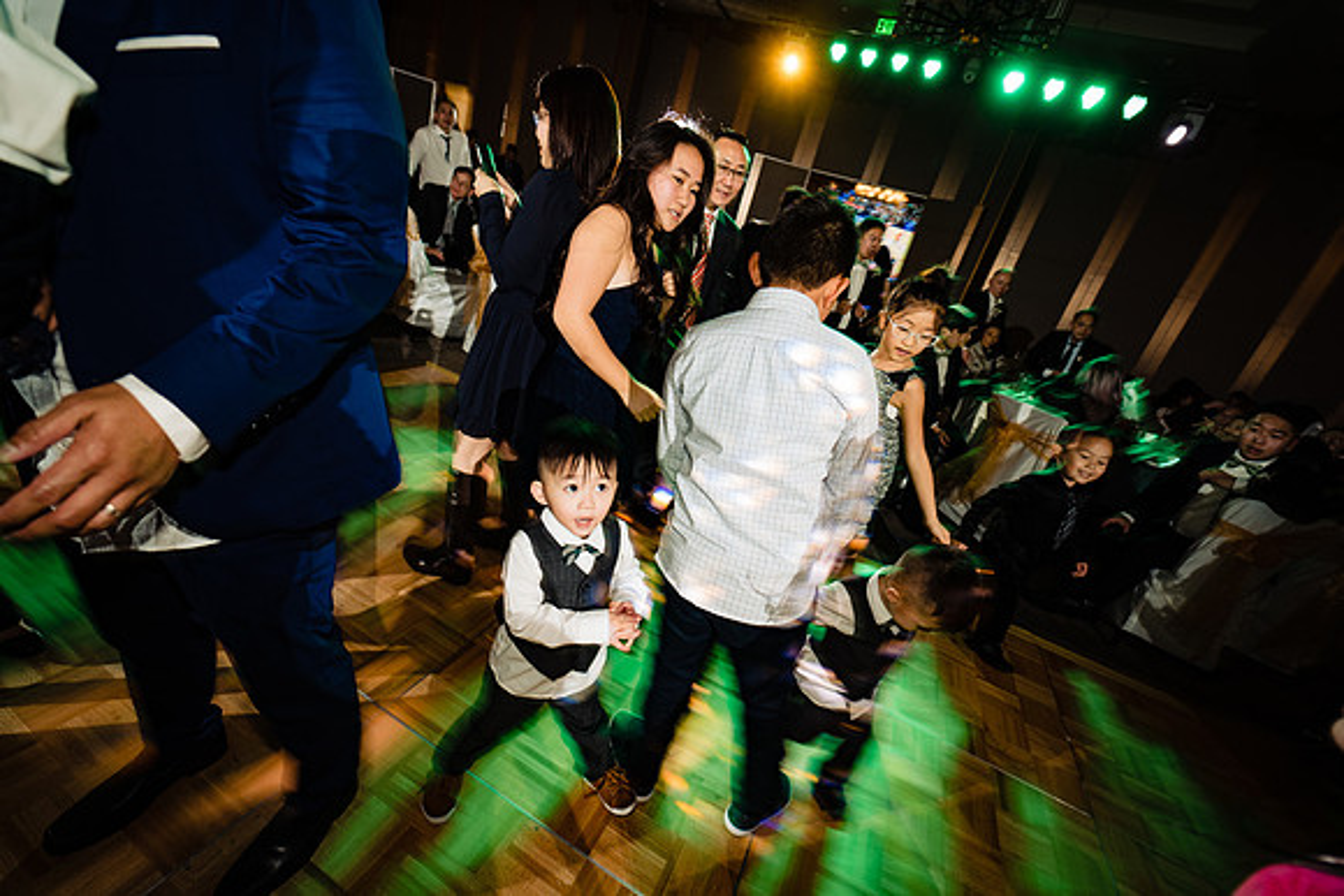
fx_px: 523
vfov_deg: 81.2
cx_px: 672
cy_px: 448
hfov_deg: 104.2
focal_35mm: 14
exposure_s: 1/160
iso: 1000
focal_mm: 14
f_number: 2.8
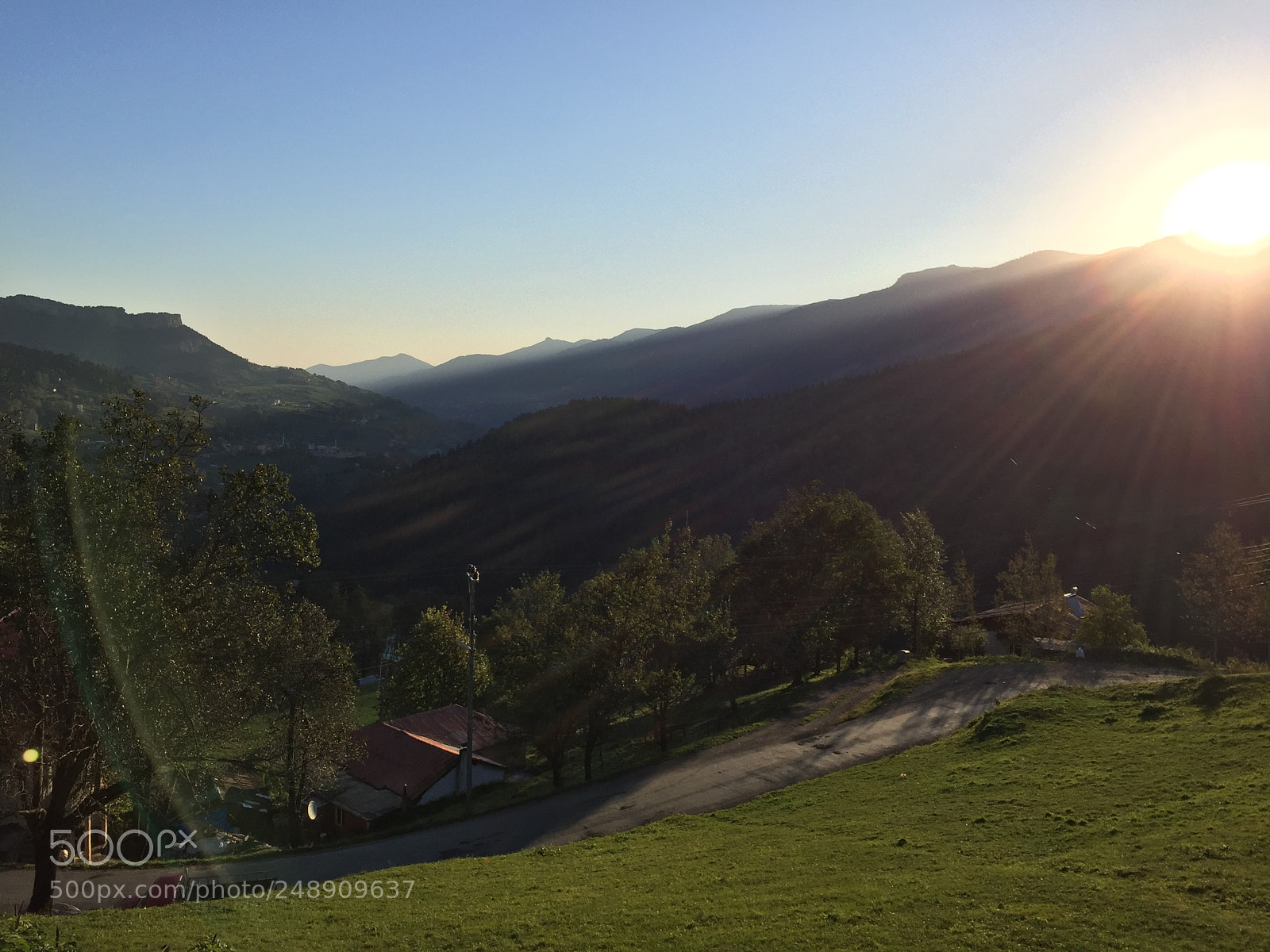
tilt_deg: -5.1
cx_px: 635
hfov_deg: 61.7
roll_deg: -2.1
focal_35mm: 29
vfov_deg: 48.2
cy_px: 476
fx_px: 1064
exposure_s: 1/1883
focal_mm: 4.15
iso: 32
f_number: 2.2
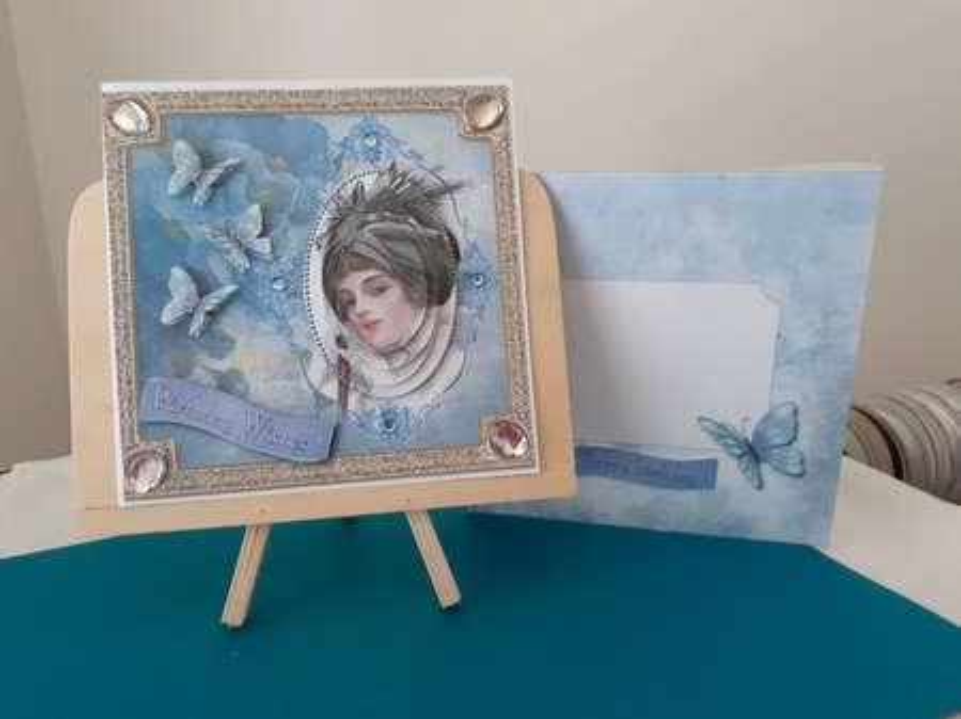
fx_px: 749
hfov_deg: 65.4
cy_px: 360
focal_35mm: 27
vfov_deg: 51.3
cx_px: 480
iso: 200
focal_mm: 3.6
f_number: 1.9
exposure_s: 1/50
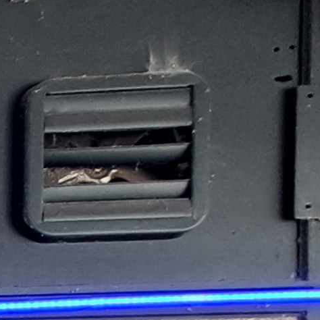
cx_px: -857
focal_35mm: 97
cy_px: 651
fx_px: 1014
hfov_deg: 9.1
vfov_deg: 14.6
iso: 160
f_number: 2.2
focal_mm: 1.74
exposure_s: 1/50
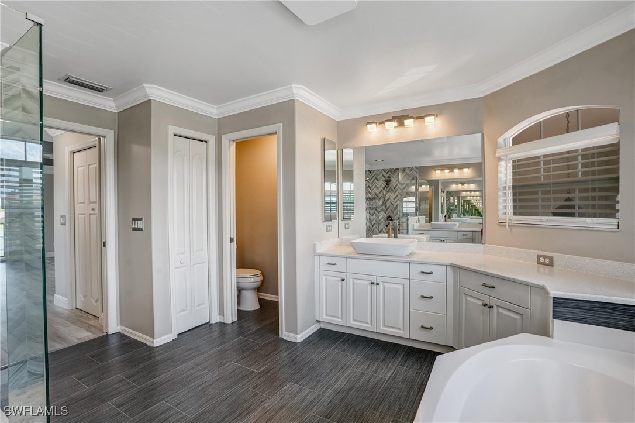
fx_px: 282
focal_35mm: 16
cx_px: 318
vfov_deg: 73.7
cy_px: 212
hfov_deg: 96.8
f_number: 8
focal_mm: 16
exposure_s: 1/50
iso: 400
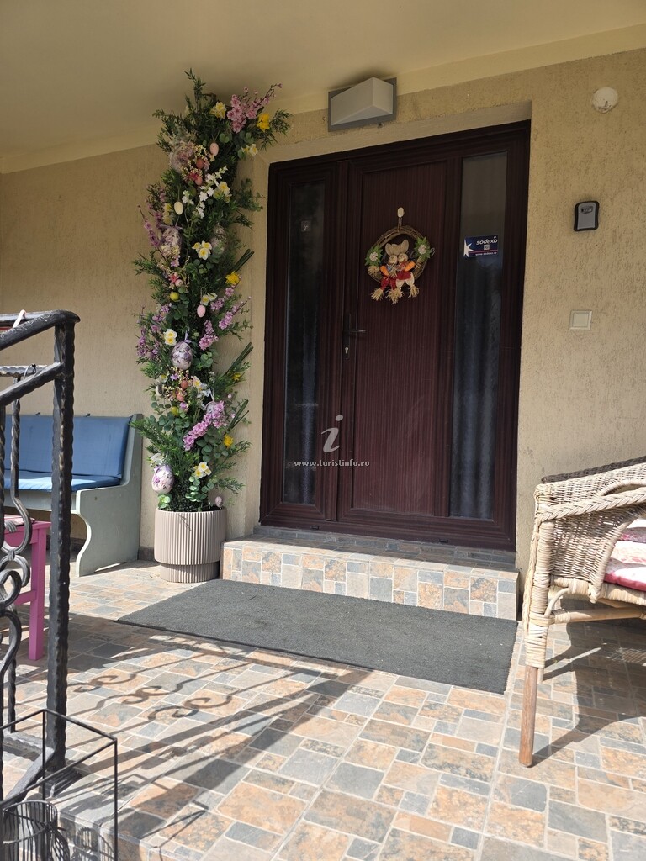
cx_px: 323
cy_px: 430
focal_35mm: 23
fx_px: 572
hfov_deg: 58.9
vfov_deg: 73.9
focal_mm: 6.3
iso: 80
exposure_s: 1/1601
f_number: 1.7
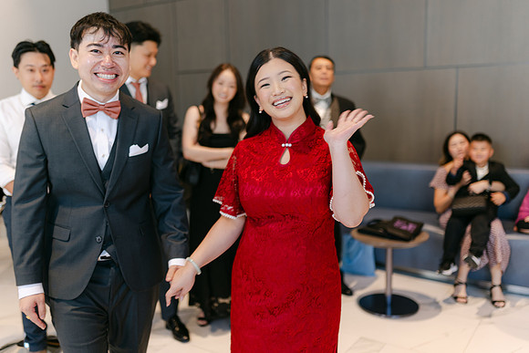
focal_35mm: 35
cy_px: 176
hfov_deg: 54.4
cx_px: 264
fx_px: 514
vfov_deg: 37.9
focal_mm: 35
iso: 320
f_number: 1.4
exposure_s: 1/125
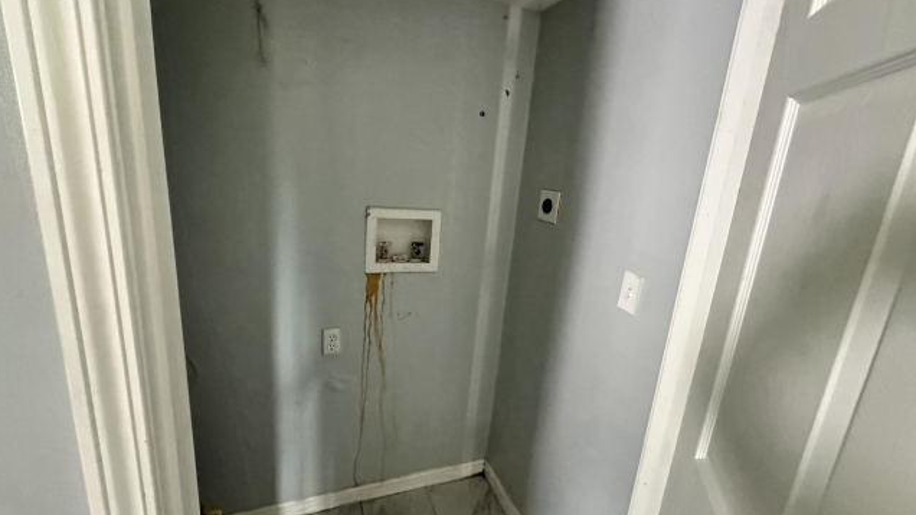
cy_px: 258
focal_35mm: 16
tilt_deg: -12.9
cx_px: 452
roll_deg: -2.3
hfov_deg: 99.4
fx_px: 389
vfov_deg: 67.1
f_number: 2.2
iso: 1250
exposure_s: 1/60
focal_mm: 2.22
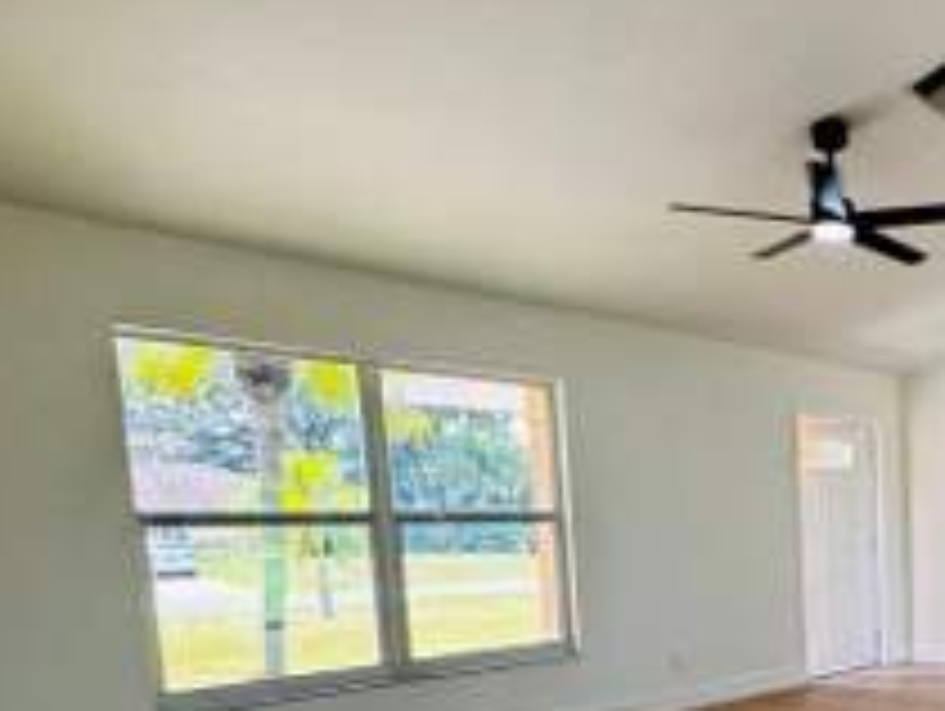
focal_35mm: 32
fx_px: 875
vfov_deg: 41.4
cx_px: 986
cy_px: 612
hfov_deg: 45.8
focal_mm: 2.22
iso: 160
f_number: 2.2
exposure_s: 1/120
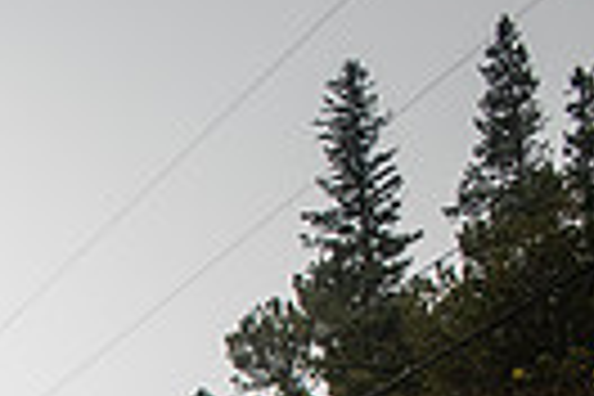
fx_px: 2029
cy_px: 842
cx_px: -396
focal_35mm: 123
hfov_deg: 15.0
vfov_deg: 10.1
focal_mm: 28
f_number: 2.8
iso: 320
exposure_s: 1/160
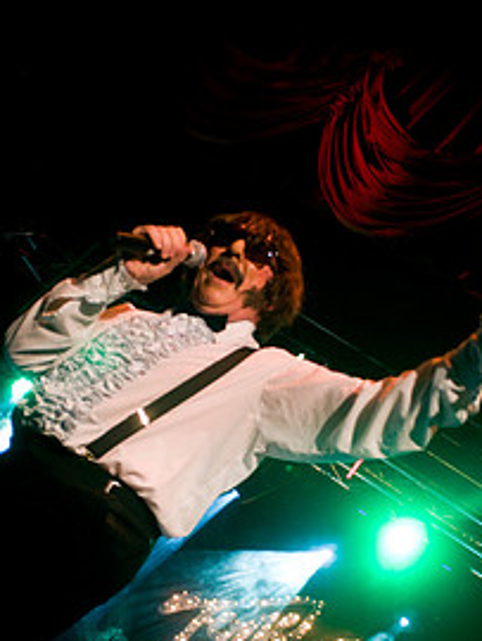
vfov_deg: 39.0
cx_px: 255
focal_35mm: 48
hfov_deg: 30.3
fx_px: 890
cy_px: 449
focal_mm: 20
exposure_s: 1/80
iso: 640
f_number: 2.8
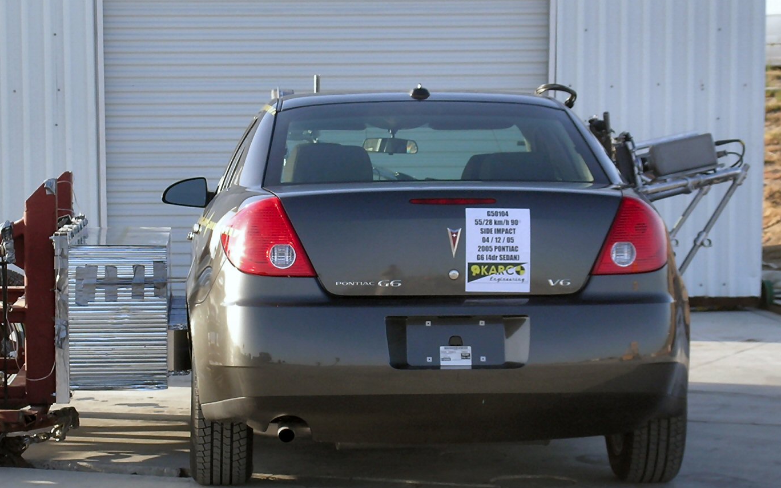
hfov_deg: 22.3
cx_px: 355
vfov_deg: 14.0
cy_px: 321
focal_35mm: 93
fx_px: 1979
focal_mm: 15.6
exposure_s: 1/112
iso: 50
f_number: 5.7
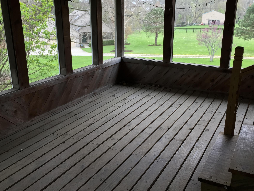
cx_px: 137
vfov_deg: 38.7
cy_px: 93
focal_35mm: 37
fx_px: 272
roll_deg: -0.4
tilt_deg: -16.8
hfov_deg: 50.1
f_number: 2.2
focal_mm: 4.15
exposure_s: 1/120
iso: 50
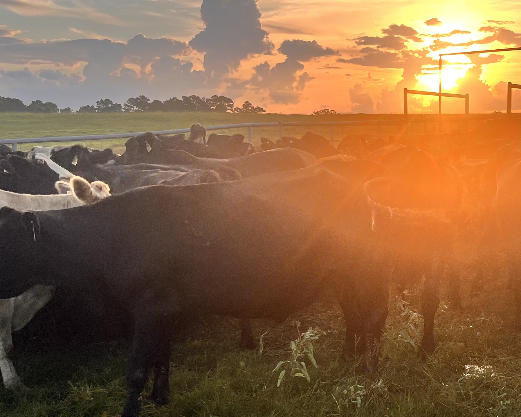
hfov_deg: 32.0
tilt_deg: -10.2
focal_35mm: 57
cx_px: 431
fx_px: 879
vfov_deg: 26.4
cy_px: 308
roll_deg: -0.3
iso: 50
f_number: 1.6
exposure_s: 1/684
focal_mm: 5.1
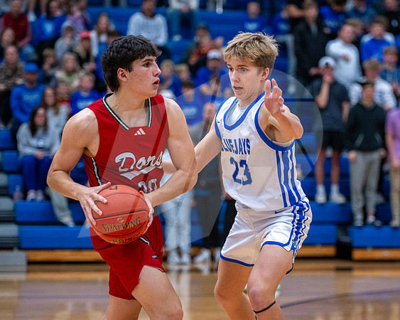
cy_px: 156
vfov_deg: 11.4
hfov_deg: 14.2
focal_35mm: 136
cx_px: 242
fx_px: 1606
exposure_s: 1/800
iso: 5000
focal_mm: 112
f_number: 2.8
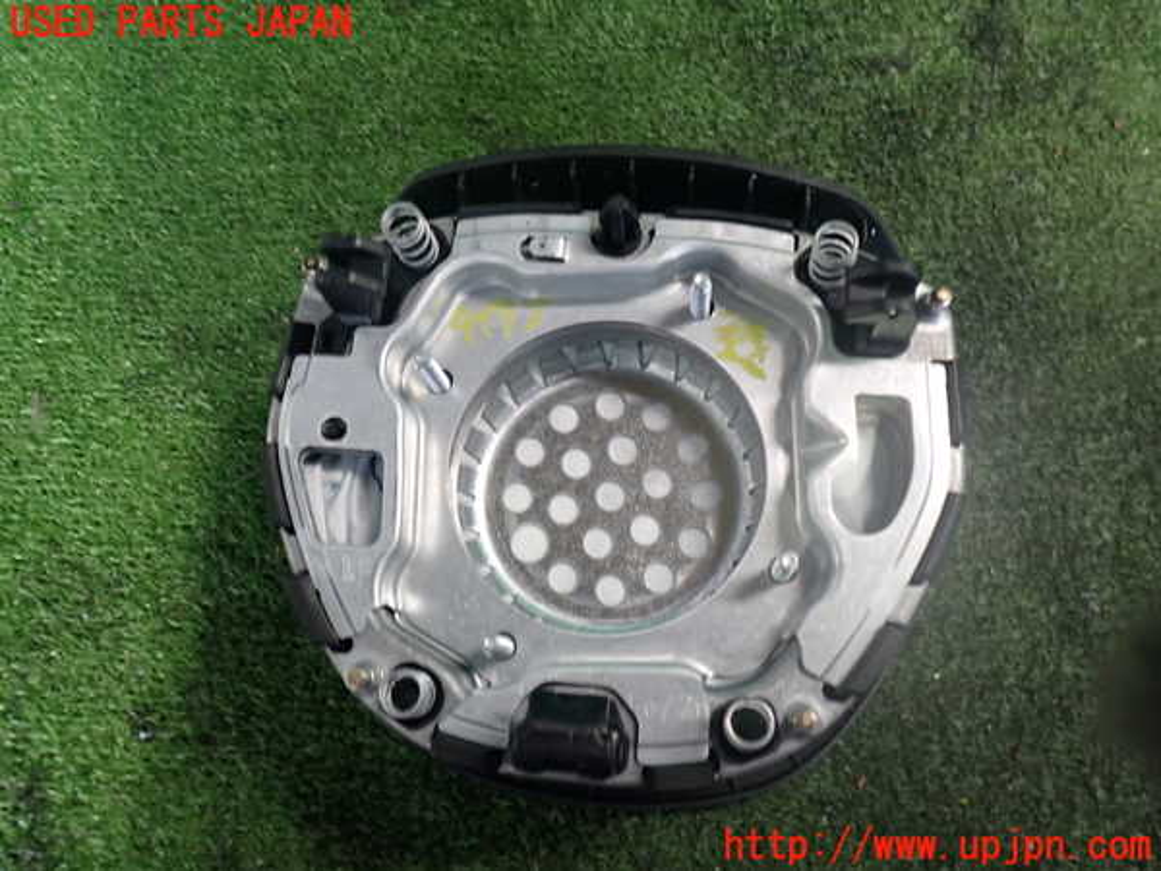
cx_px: 580
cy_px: 436
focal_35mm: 30
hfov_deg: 60.0
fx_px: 1006
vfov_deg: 46.8
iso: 320
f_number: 2.3
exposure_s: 1/30
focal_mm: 5.4
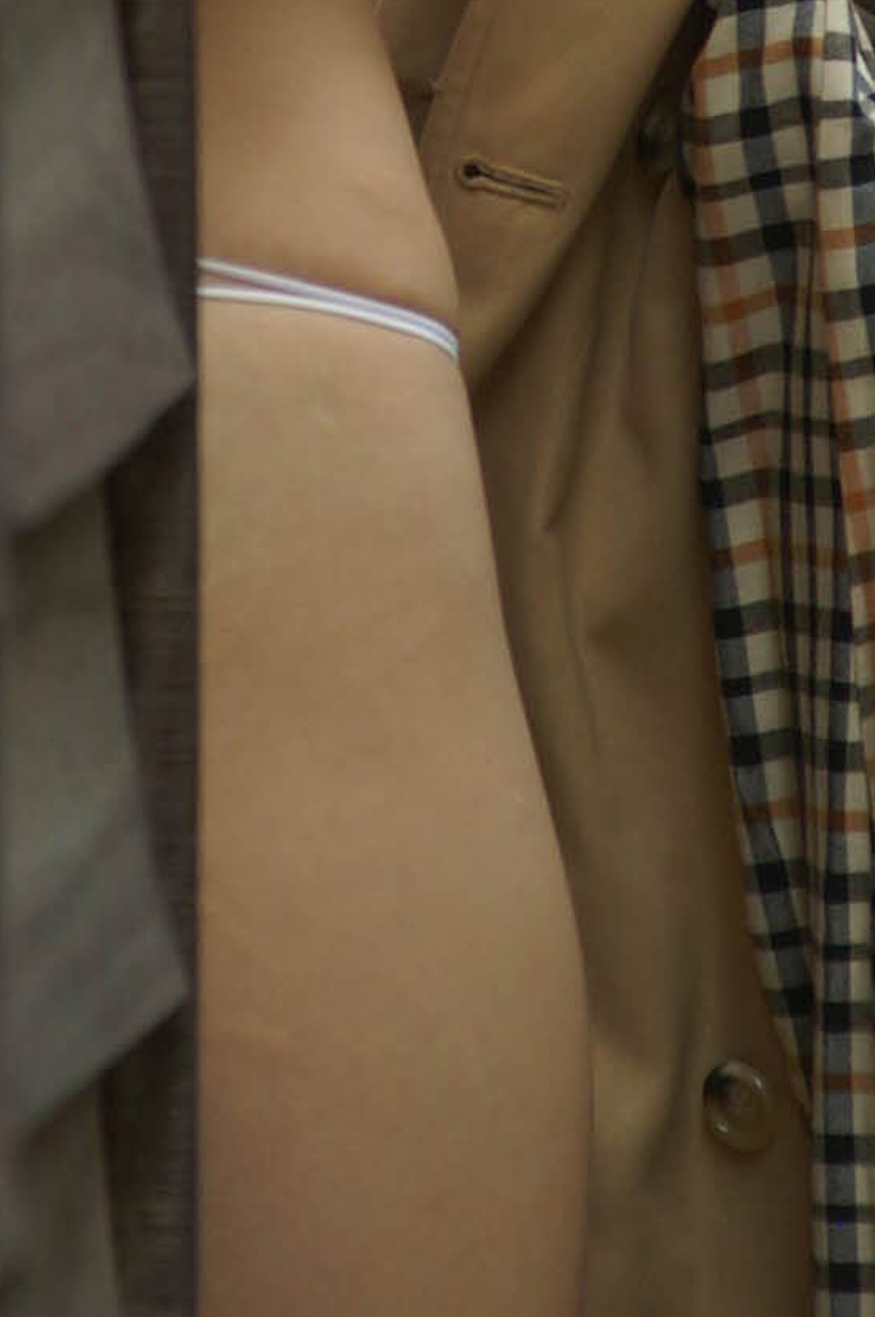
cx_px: 473
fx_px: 39747
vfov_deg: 1.9
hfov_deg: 1.3
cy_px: -481
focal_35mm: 1088
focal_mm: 200
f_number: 4.5
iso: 200
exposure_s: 1/300
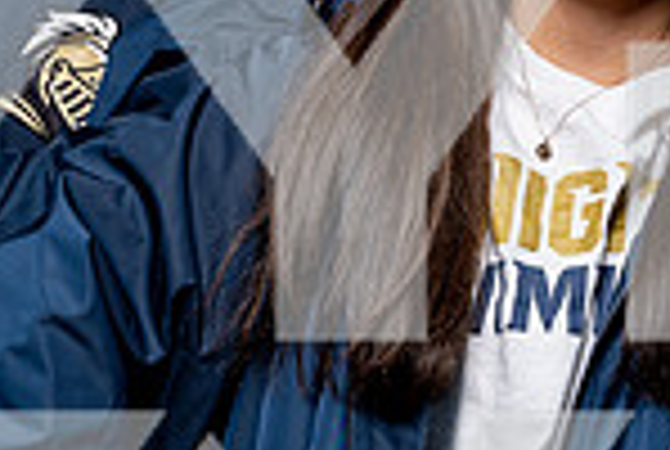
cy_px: 106
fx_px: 3189
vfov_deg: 8.1
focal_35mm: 171
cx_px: 540
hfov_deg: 11.9
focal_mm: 44
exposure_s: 1/250
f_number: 5
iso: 100
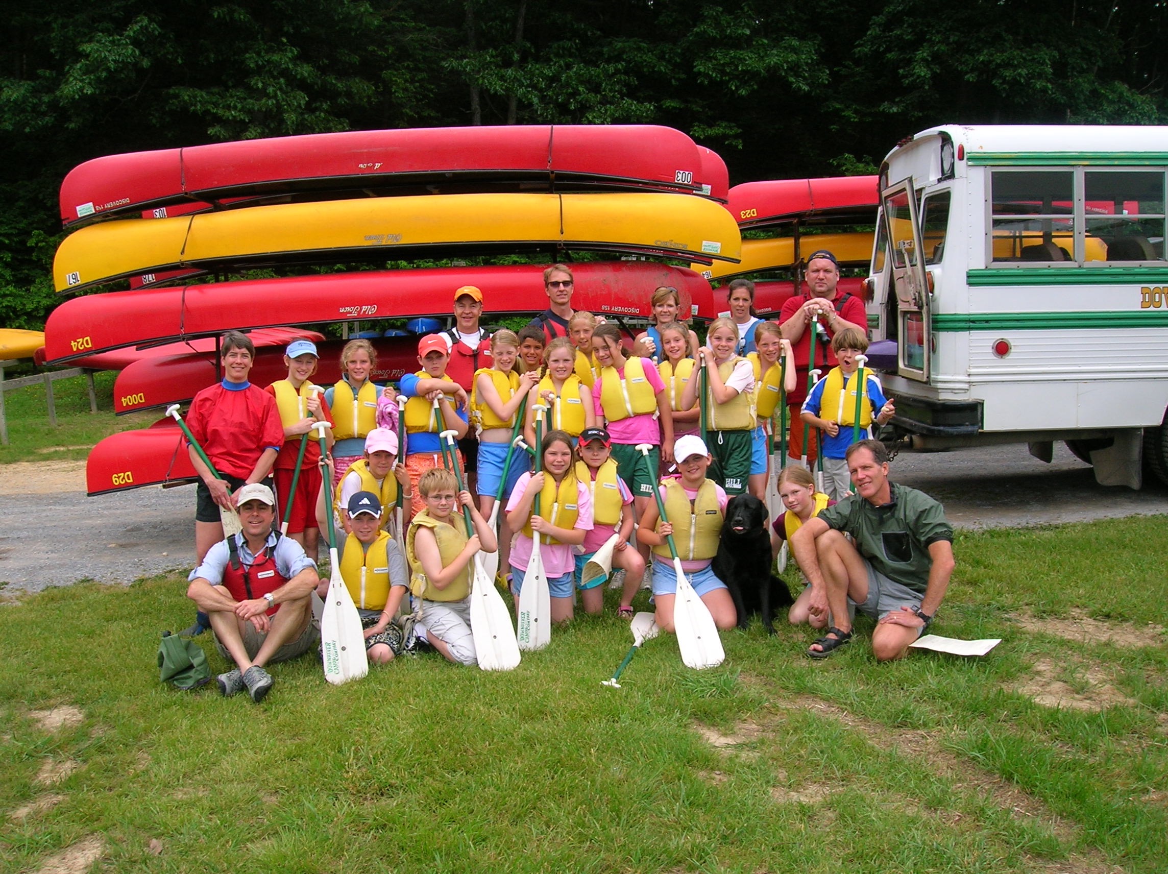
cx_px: 584
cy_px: 437
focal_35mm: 34
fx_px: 1146
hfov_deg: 54.0
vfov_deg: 41.7
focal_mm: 5.7
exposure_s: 1/121
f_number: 4.9
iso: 50
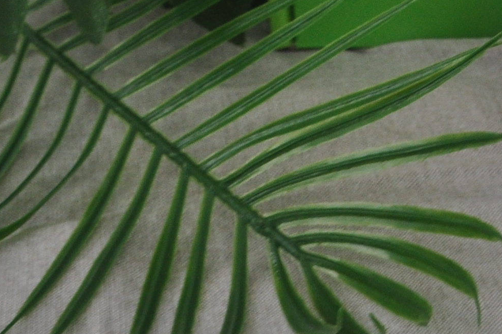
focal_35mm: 118
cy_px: -247
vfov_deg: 10.9
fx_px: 1644
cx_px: 759
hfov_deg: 15.9
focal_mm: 18
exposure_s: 1/125
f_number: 9
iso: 400
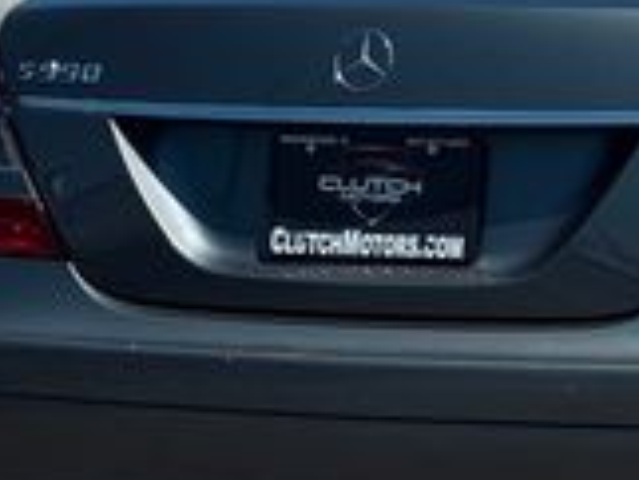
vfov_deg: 7.7
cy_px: -71
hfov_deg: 10.1
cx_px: 845
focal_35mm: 191
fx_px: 3528
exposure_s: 1/4049
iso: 64
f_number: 1.78
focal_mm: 6.76
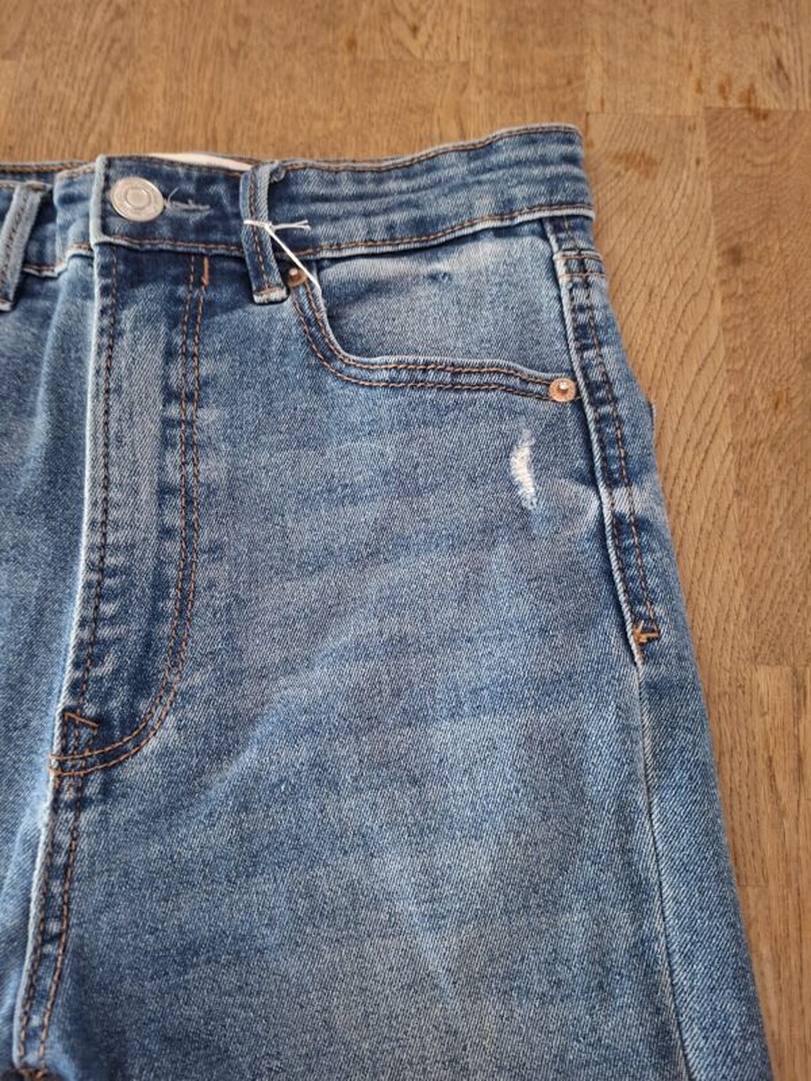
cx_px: 406
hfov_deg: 58.9
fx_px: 718
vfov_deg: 73.9
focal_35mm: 23
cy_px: 540
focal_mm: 5.54
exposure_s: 1/33
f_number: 1.8
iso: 400
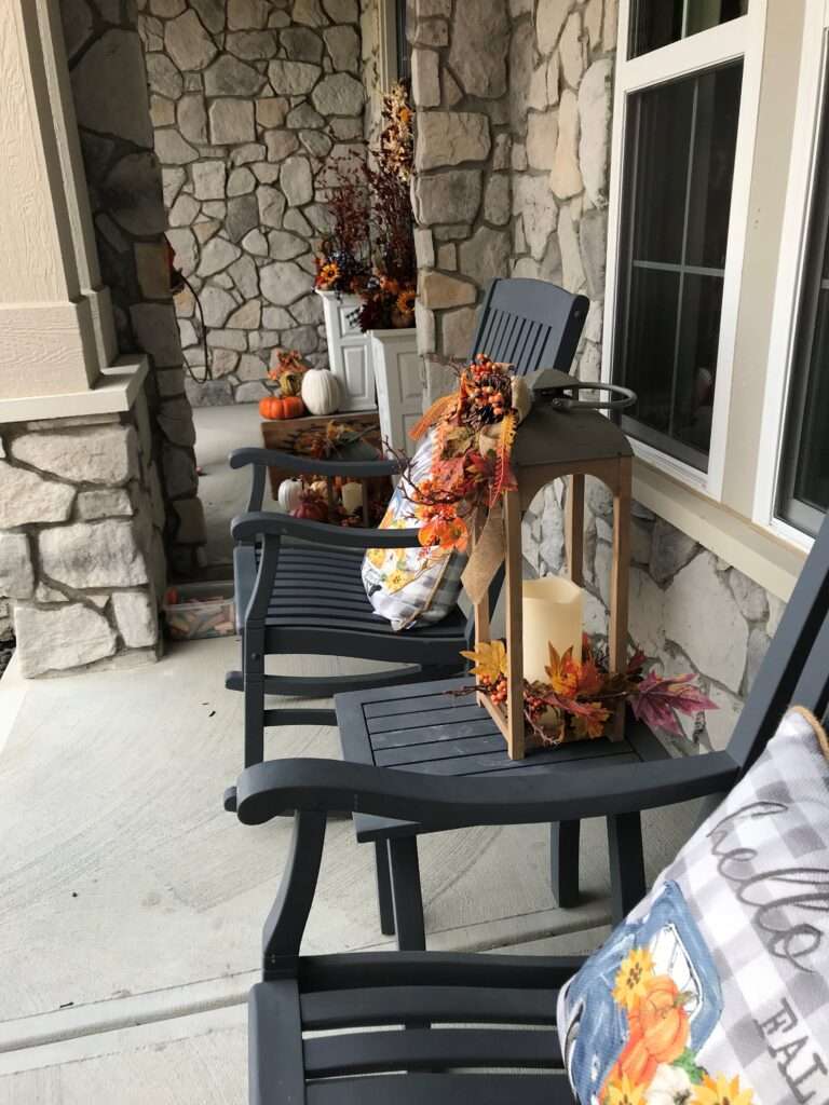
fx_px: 894
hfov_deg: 49.7
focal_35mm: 28
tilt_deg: -20.1
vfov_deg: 63.4
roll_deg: +2.7
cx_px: 414
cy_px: 552
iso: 20
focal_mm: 3.99
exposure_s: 1/218
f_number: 1.8
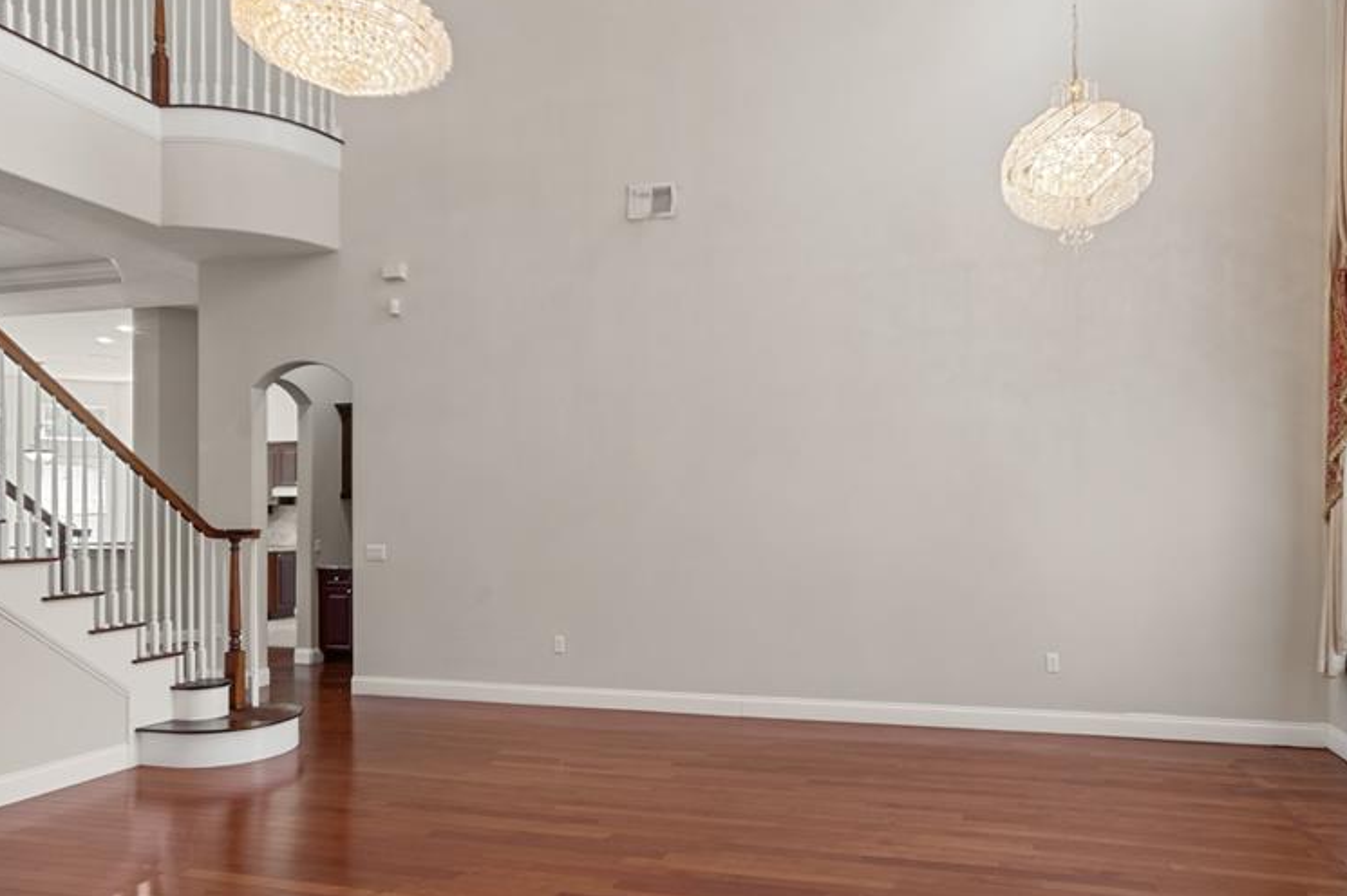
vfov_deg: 55.5
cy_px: 508
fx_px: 848
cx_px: 743
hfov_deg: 76.7
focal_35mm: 23
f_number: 9
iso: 200
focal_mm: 11
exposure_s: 1/4
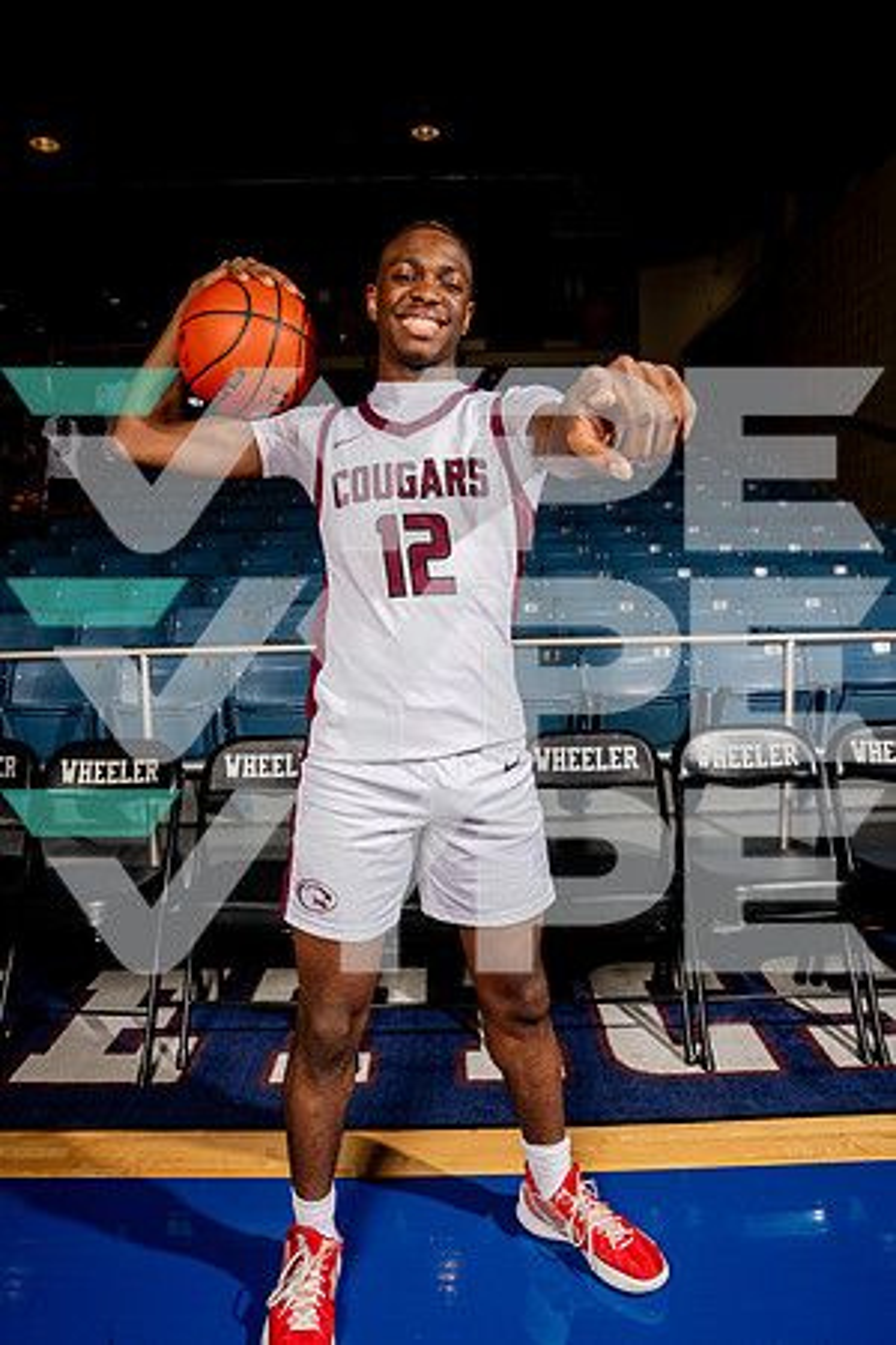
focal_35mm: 24
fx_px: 896
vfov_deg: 73.7
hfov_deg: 53.1
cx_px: 448
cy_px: 672
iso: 250
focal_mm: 24
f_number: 7.1
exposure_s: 1/125
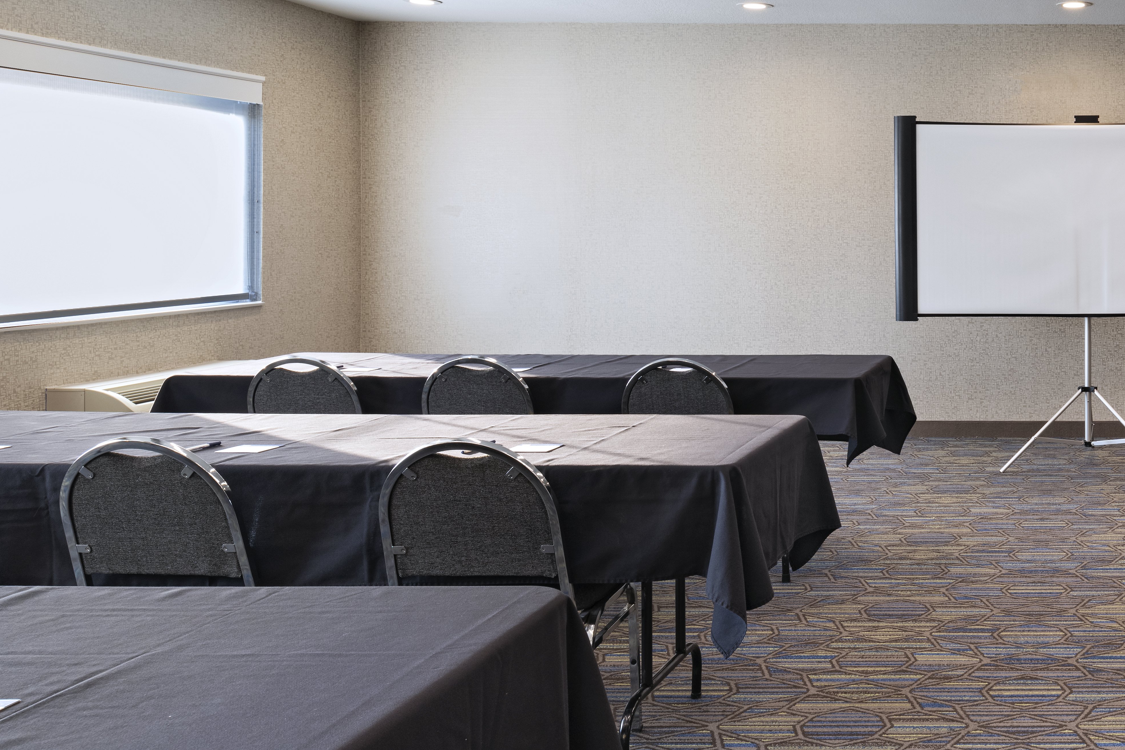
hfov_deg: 42.9
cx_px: 1077
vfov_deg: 33.3
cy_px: 321
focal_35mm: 40
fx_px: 1250
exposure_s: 1/1.25
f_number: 11
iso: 250
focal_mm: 19
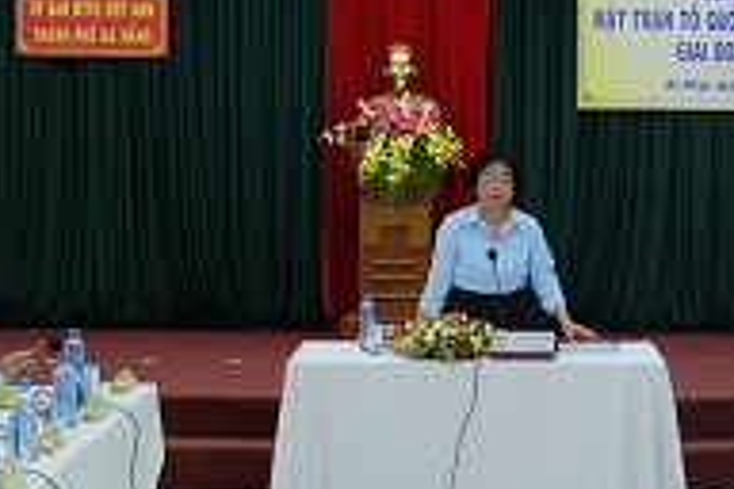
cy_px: 223
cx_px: 493
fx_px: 2120
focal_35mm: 104
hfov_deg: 19.6
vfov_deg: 13.2
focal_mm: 26.9
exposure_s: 1/70
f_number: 4.5
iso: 1000
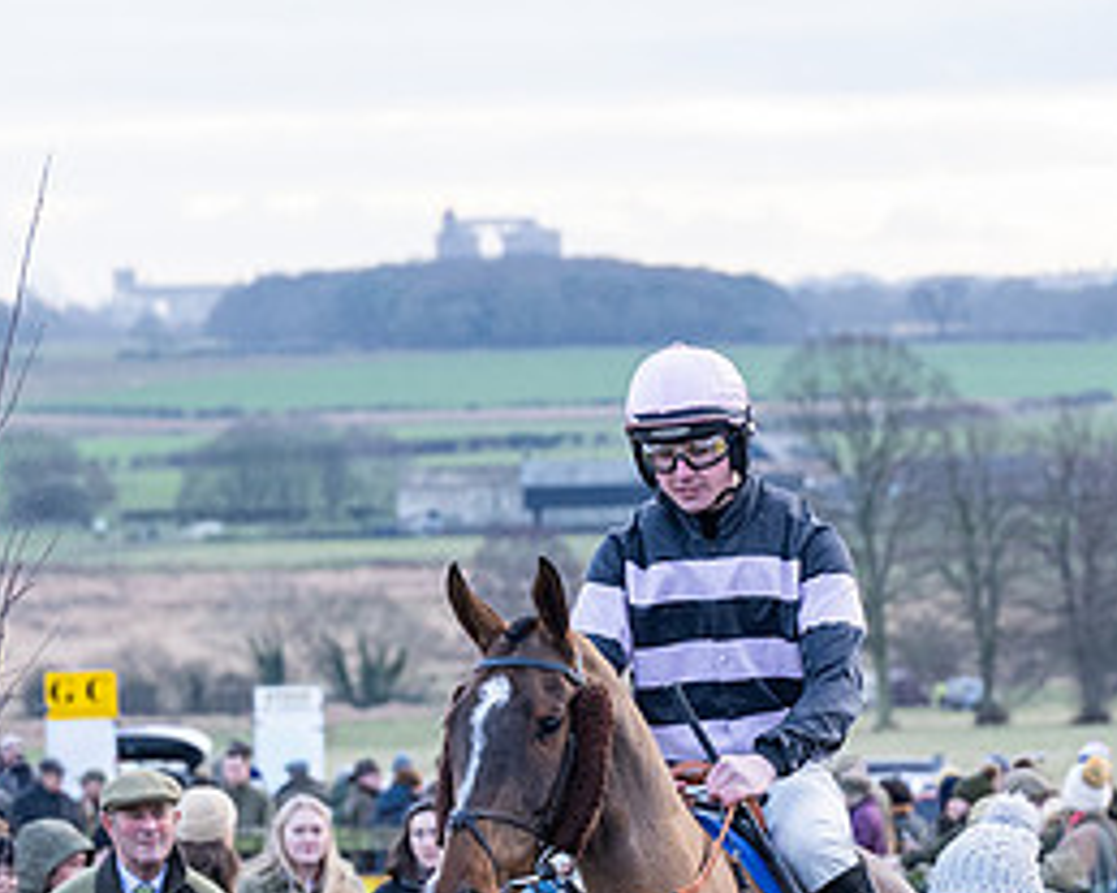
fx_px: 10509
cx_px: 735
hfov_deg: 6.1
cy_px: 953
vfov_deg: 4.9
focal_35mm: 318
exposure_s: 1/400
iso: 1000
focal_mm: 87
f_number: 4
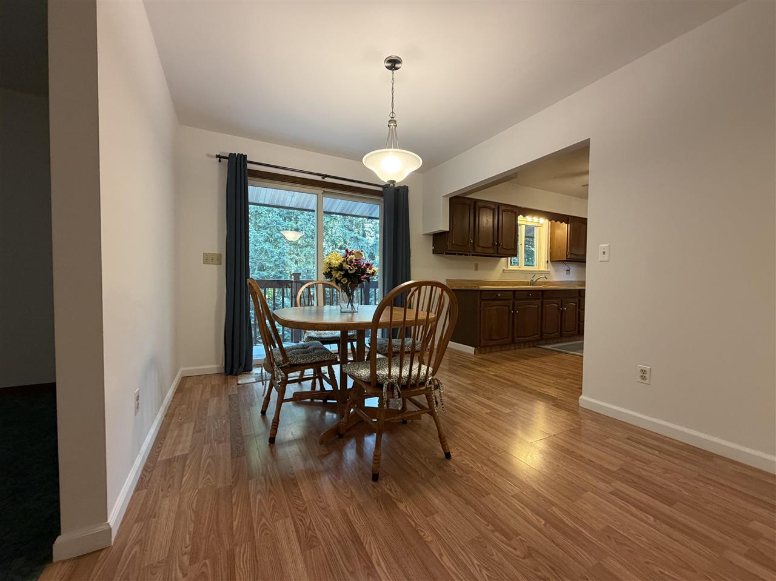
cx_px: 388
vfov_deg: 85.6
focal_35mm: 14
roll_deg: -0.6
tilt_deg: -1.3
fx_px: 314
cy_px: 290
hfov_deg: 102.1
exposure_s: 1/60
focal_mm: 2.22
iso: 320
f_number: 2.2
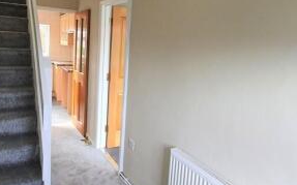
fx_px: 227
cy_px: 73
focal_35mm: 28
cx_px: 137
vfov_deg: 44.2
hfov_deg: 66.4
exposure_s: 1/40
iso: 320
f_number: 2.2
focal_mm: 1.8
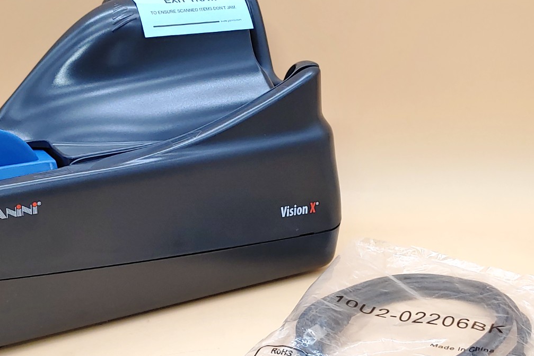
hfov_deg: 32.8
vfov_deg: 22.2
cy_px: 220
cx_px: 212
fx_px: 905
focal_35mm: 61
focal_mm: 4.36
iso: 50
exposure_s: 1/120
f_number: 1.8
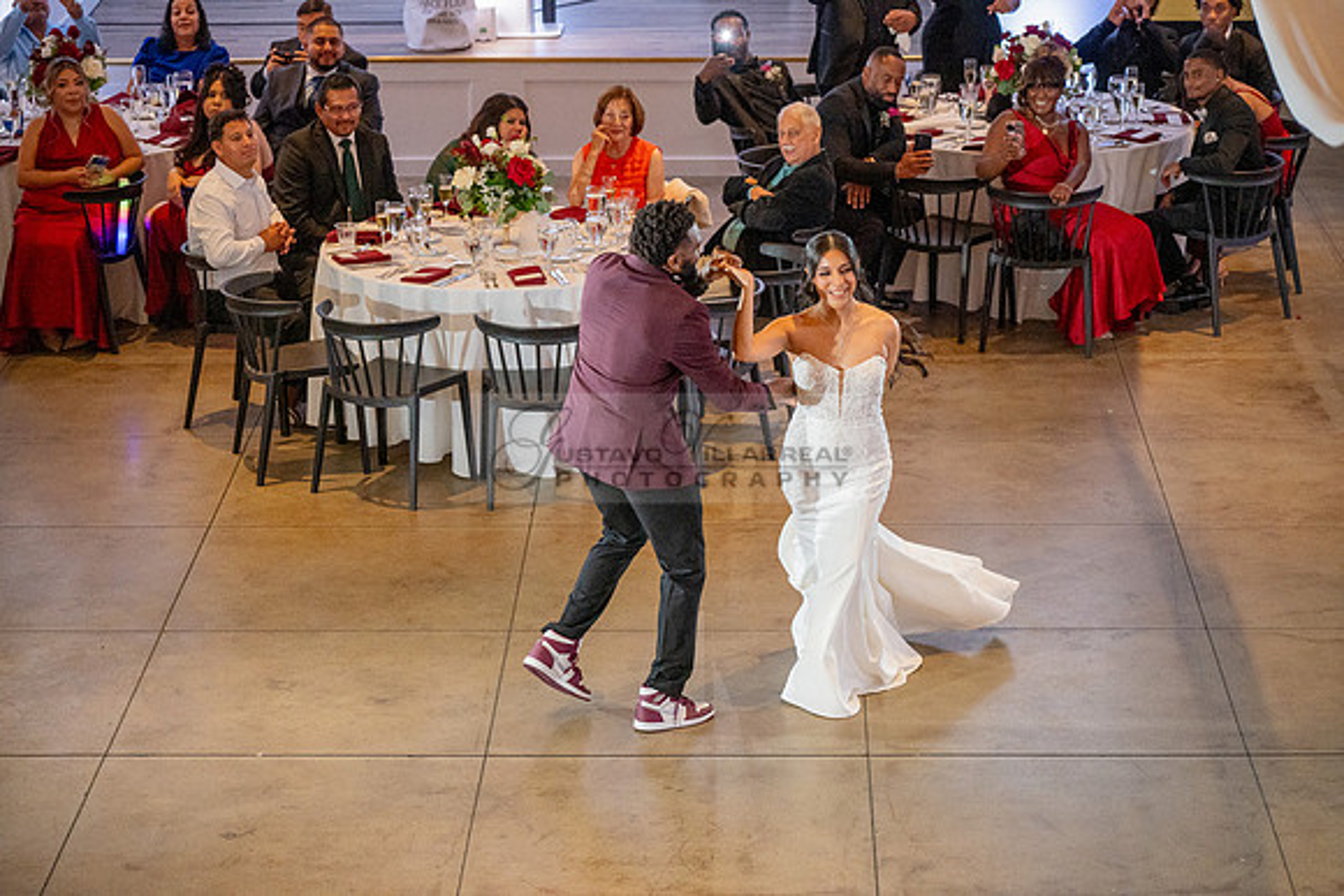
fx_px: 3697
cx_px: 672
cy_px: 448
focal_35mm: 99
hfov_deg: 20.6
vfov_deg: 13.8
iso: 3200
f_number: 4
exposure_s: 1/200
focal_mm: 99
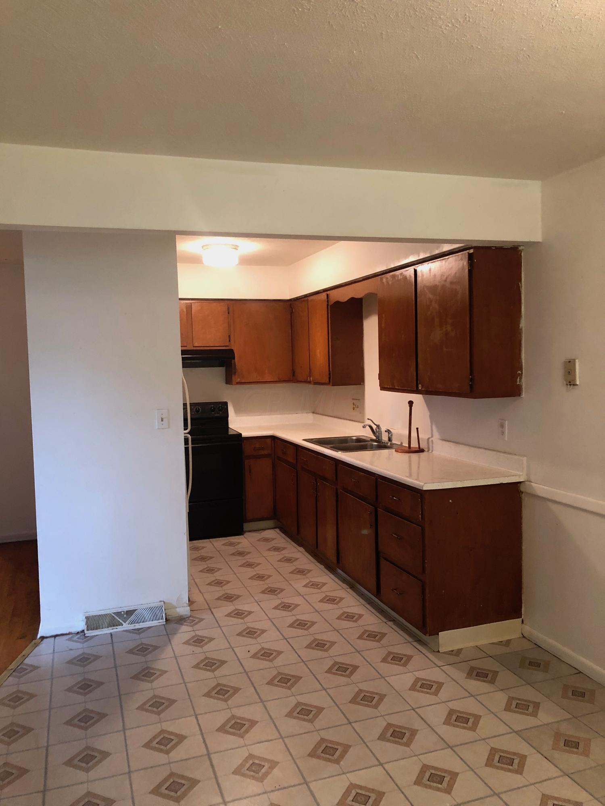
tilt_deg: -1.6
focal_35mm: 28
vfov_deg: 63.4
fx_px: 652
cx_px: 302
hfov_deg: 49.7
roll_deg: +0.9
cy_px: 403
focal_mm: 3.99
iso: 80
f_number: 1.8
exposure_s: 1/15
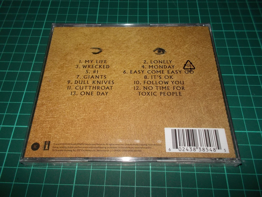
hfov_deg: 61.7
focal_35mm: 29
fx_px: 219
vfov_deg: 48.2
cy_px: 98
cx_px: 131
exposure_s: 1/30
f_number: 3.3
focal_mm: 4.1
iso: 200
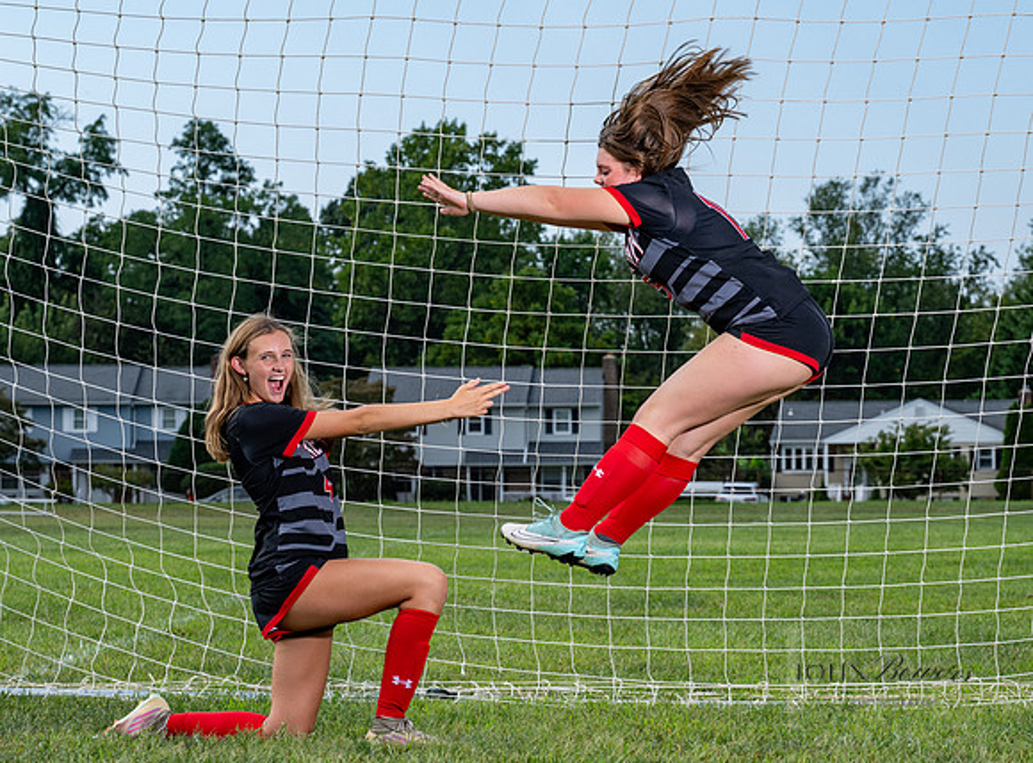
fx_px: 3041
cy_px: 382
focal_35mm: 102
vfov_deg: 14.3
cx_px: 586
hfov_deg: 19.3
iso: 160
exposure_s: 1/400
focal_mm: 70
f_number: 6.3
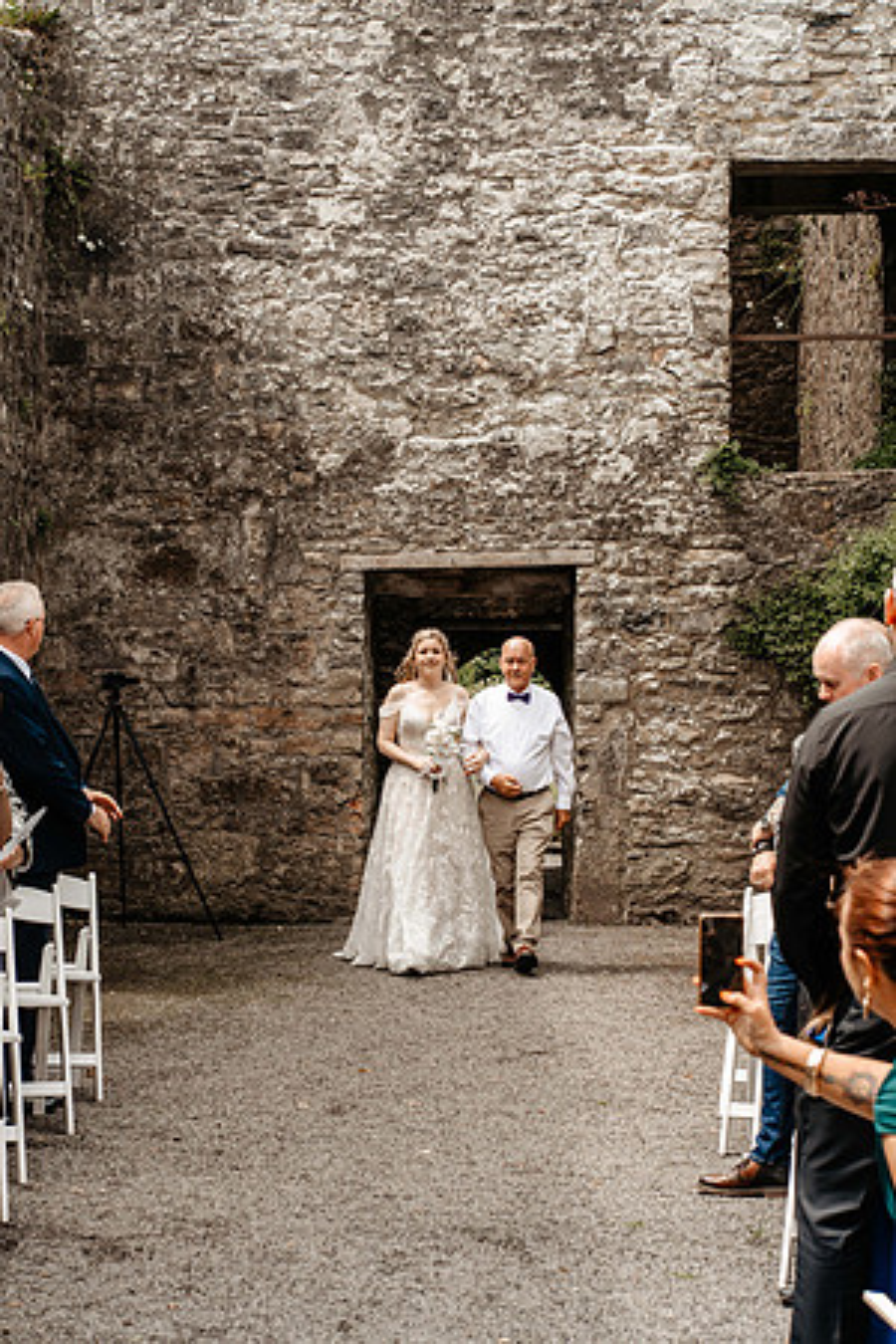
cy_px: 672
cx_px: 448
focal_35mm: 85
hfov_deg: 16.1
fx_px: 3173
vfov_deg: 23.9
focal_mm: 85
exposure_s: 1/320
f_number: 9
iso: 500
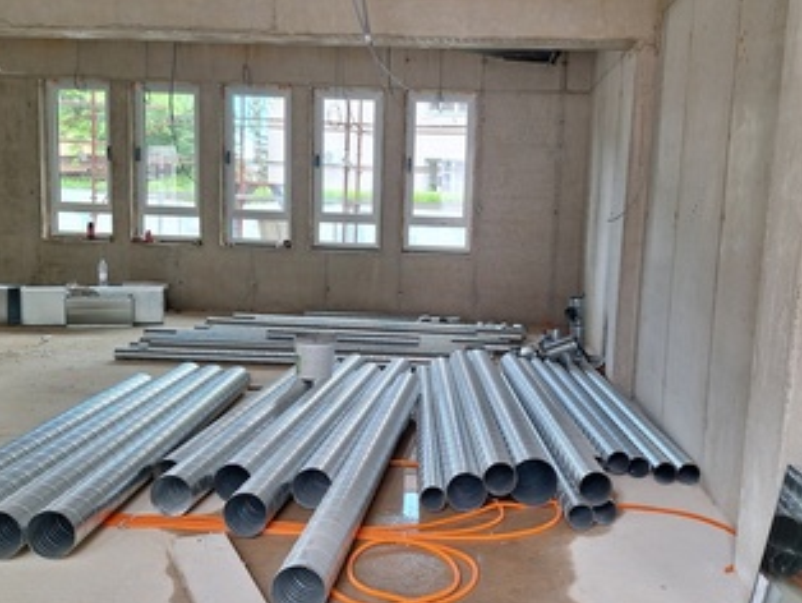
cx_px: 421
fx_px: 765
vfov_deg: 43.0
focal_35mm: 33
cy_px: 307
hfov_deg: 55.3
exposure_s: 1/129
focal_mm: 5.54
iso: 40
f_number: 1.8
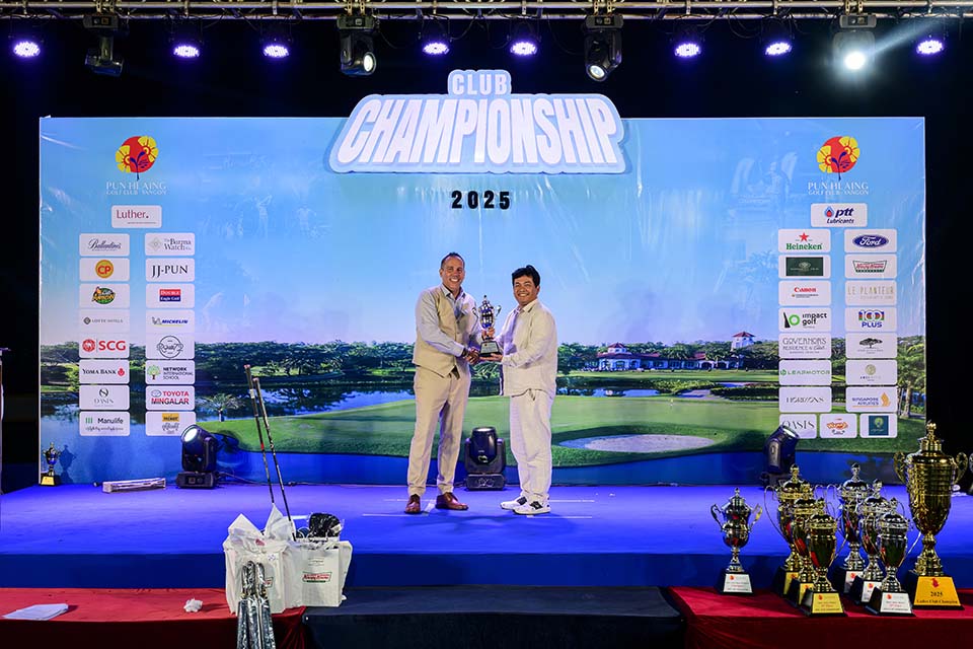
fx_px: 1081
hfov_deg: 48.5
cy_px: 324
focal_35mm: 40
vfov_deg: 33.4
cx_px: 486
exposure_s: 1/125
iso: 1100
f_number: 6.3
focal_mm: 40
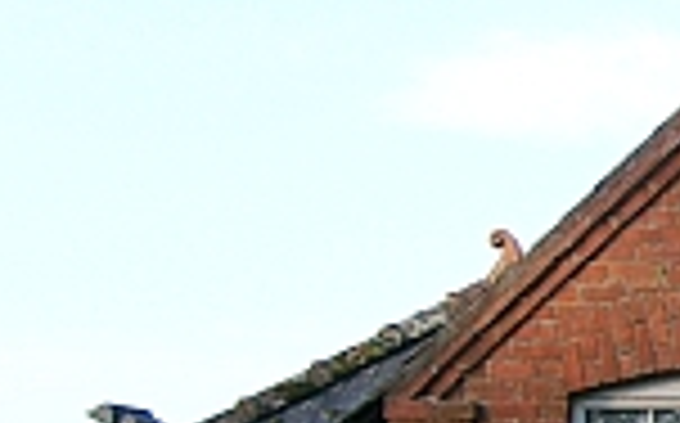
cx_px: 1225
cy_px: 292
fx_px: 2906
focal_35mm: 157
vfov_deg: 8.3
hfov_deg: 12.2
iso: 80
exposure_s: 1/350
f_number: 2.8
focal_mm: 5.8
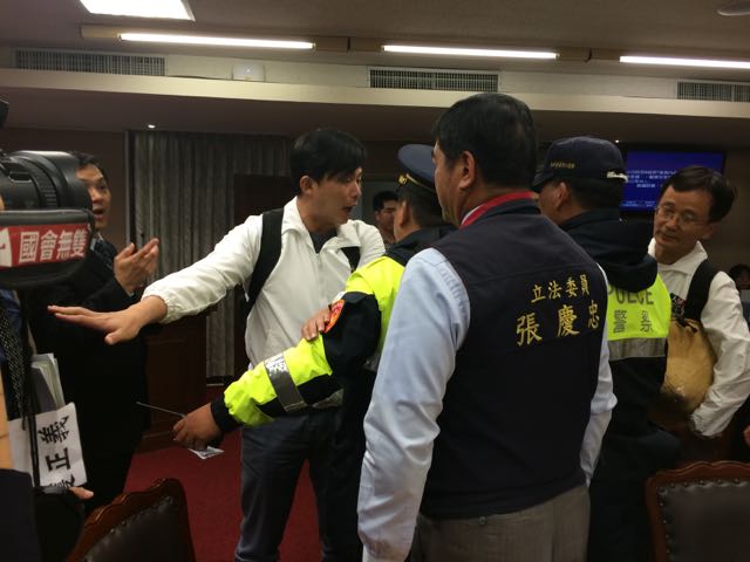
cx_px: 375
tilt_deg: -4.7
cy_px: 281
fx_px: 628
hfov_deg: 61.7
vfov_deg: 48.2
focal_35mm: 29
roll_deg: +0.1
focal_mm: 4.15
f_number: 2.2
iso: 32
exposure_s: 1/30
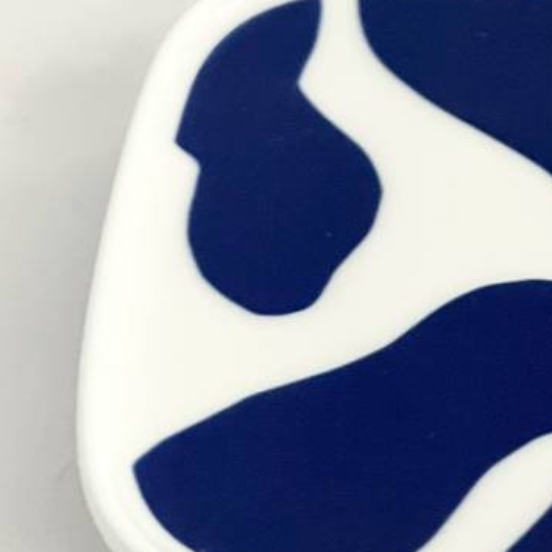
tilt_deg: -46.1
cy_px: 251
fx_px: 1497
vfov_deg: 20.9
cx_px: 571
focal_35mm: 83
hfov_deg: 20.1
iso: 500
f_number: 1.6
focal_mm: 5.1
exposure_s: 1/56
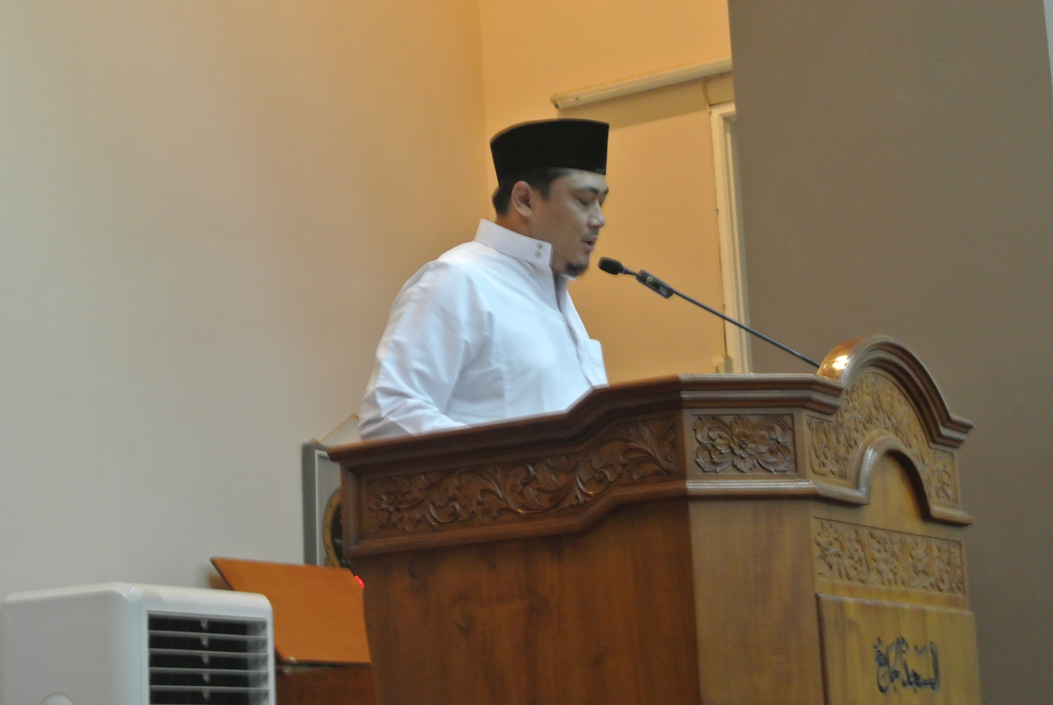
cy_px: 352
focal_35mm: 81
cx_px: 526
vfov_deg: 16.9
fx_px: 2372
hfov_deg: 25.0
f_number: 5.6
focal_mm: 30
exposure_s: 1/5
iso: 800
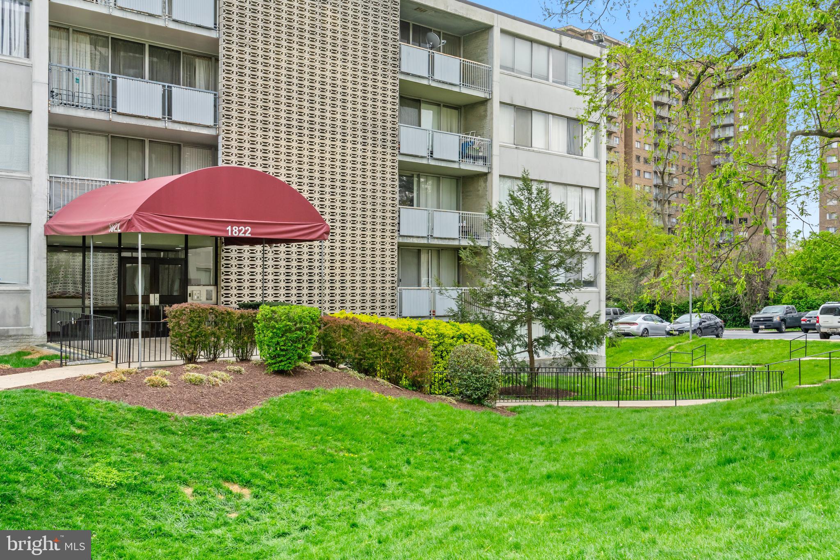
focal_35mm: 35
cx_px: 420
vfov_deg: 37.8
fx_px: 817
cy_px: 280
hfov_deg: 54.4
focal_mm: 35
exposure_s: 1/250
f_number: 8
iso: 640
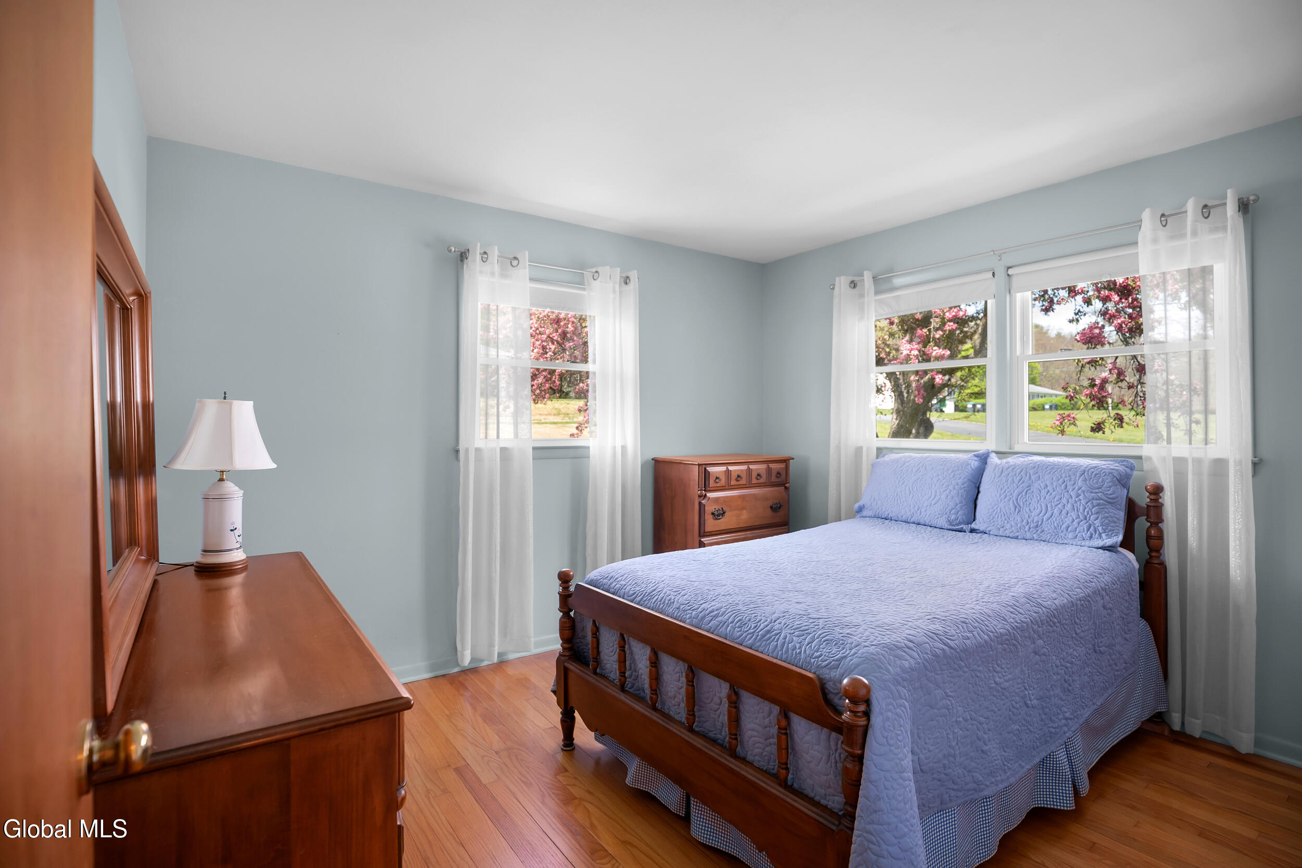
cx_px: 651
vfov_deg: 73.8
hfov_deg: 96.7
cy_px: 434
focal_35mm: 16
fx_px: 579
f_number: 4
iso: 500
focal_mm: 16
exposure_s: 1/125
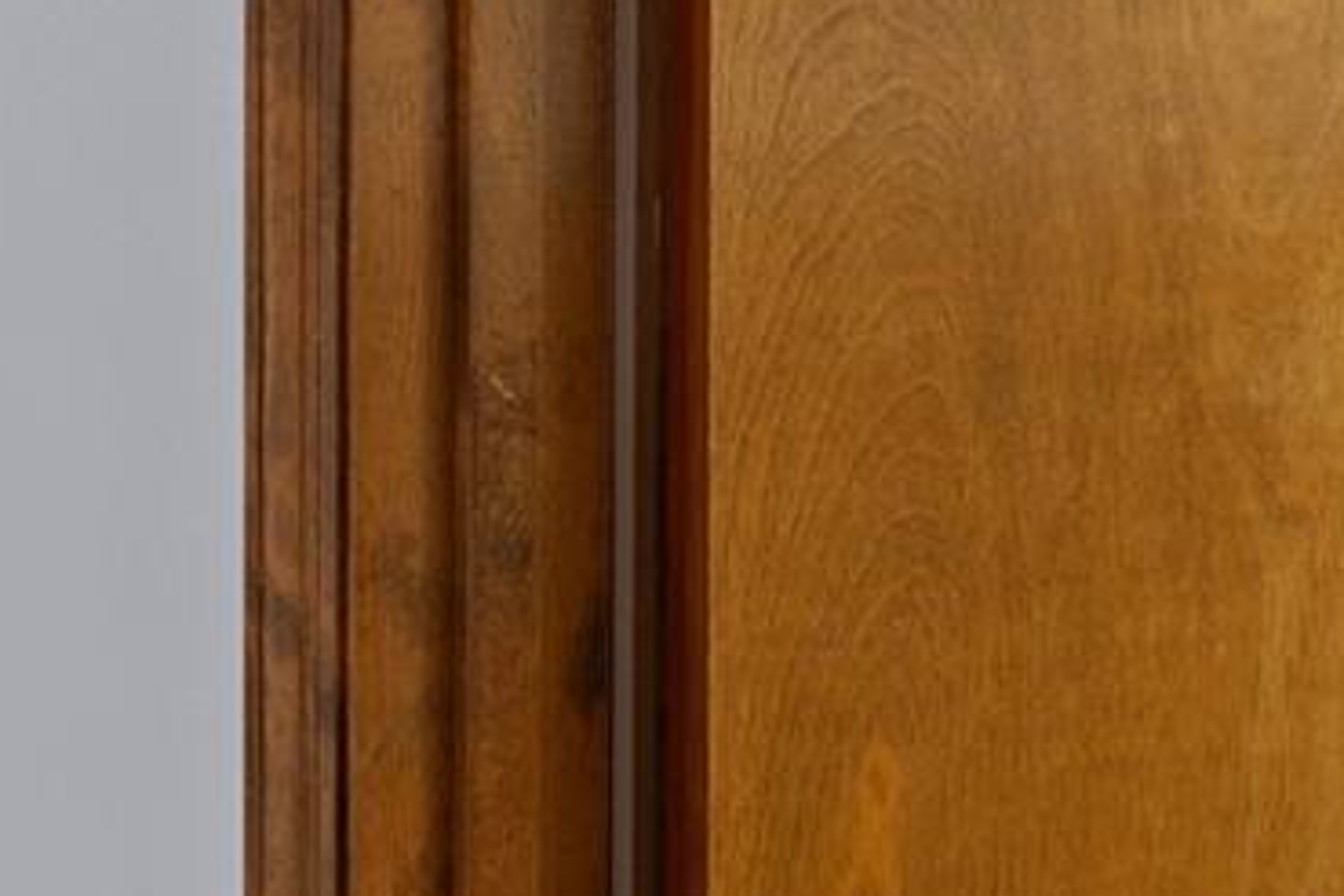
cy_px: -375
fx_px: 3882
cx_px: -313
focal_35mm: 104
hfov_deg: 18.5
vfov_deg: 12.6
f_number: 8
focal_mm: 16
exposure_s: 2
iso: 320
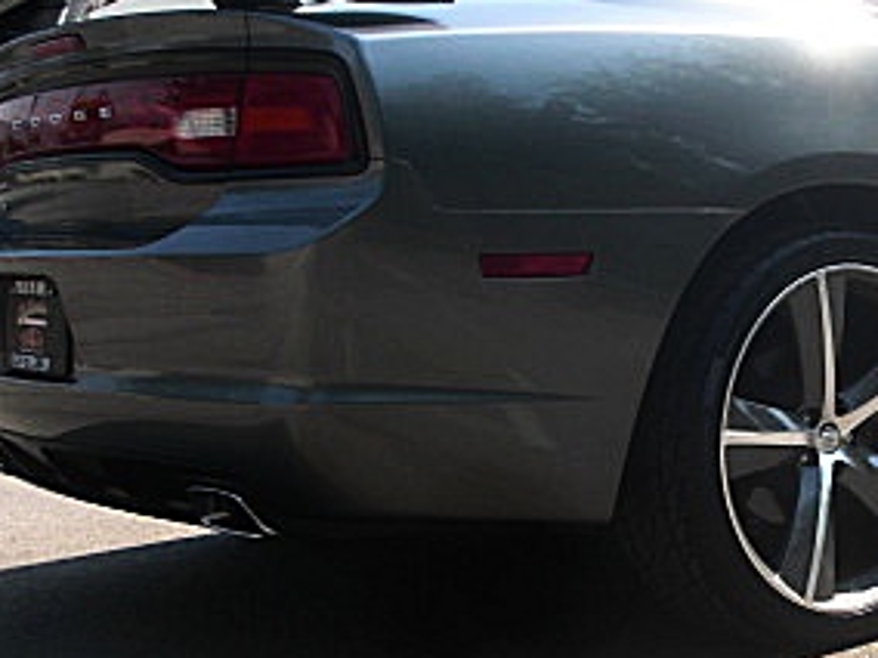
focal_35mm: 81
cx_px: 779
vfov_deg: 18.2
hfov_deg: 23.5
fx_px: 2054
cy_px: 417
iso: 50
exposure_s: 1/500
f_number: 2.8
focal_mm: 6.3
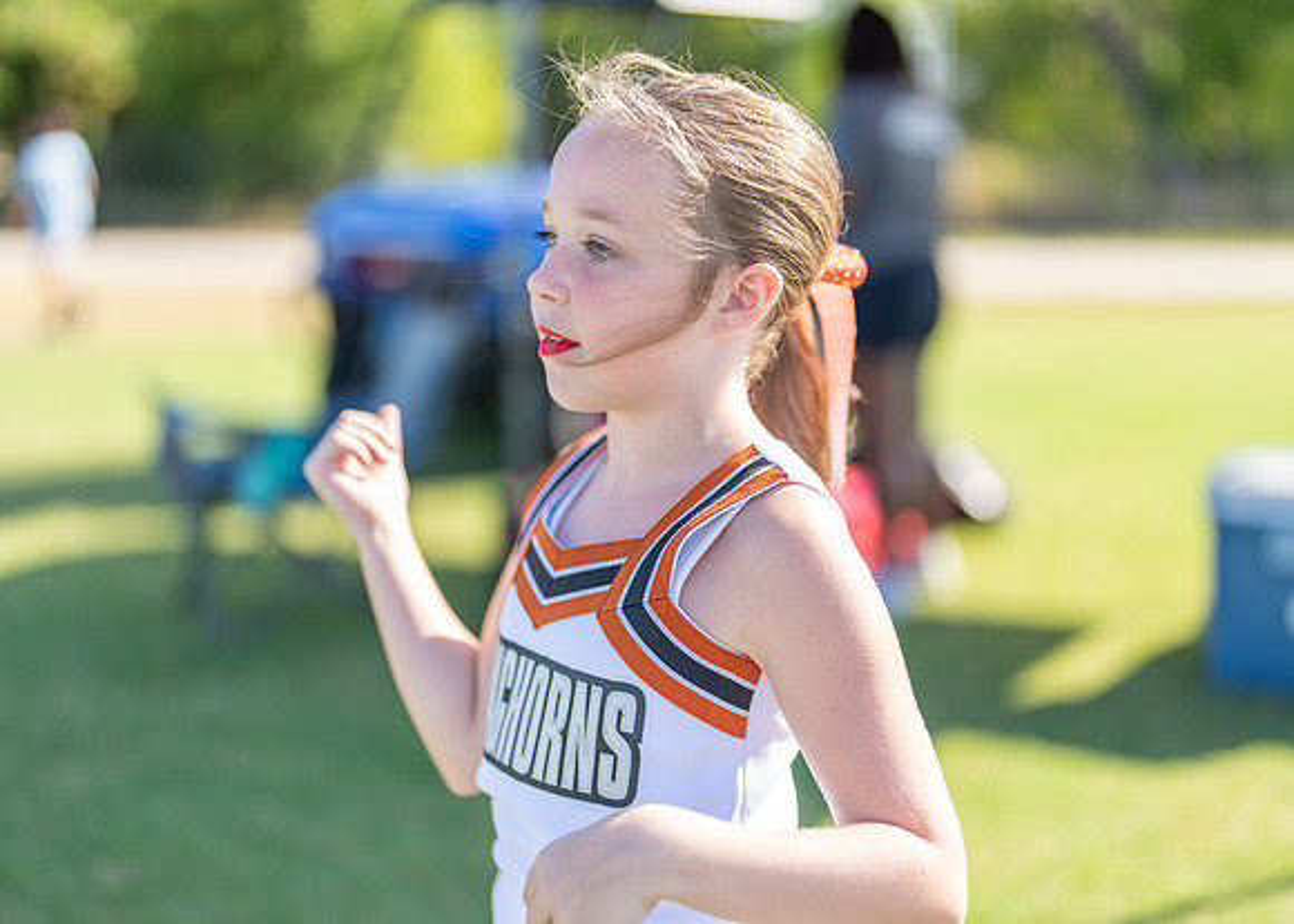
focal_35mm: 52
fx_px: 1925
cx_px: 647
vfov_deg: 27.0
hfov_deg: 37.2
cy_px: 462
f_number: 1.2
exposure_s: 1/2500
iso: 100
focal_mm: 50
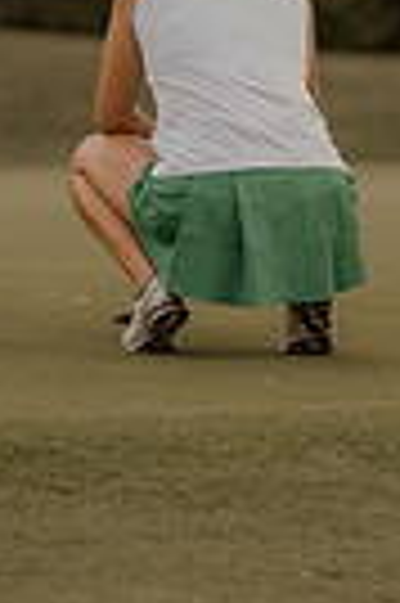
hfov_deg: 2.0
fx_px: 11262
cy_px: 9
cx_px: 254
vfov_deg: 3.1
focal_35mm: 674
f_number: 2.8
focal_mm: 200
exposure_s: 1/1250
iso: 1000
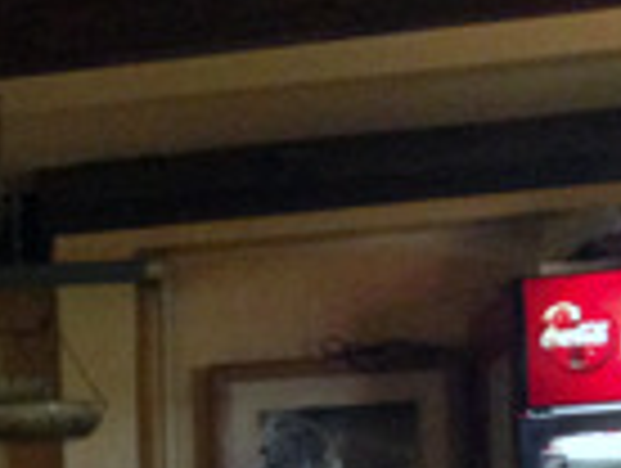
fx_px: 2750
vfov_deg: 9.4
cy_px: 711
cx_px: -544
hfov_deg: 11.8
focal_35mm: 153
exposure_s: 1/20
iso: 400
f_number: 2.4
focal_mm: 4.12
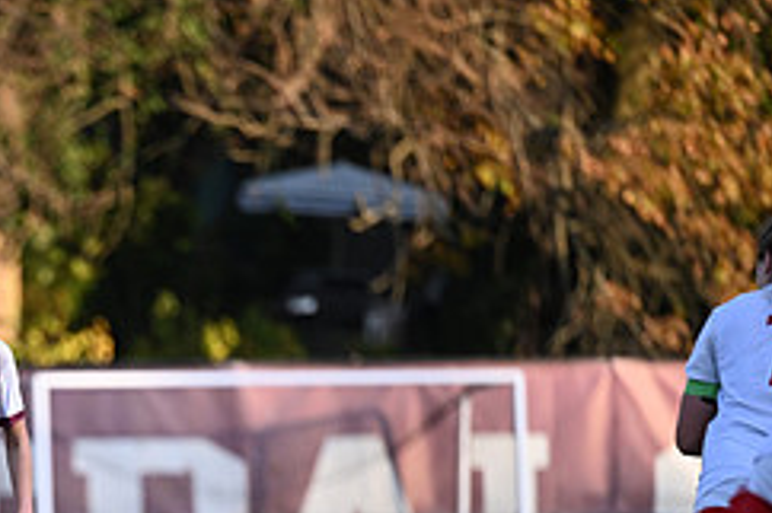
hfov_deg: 4.3
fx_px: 10286
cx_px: -86
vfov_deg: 2.9
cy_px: 604
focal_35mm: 480
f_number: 2.8
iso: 1000
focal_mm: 200
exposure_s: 1/2500
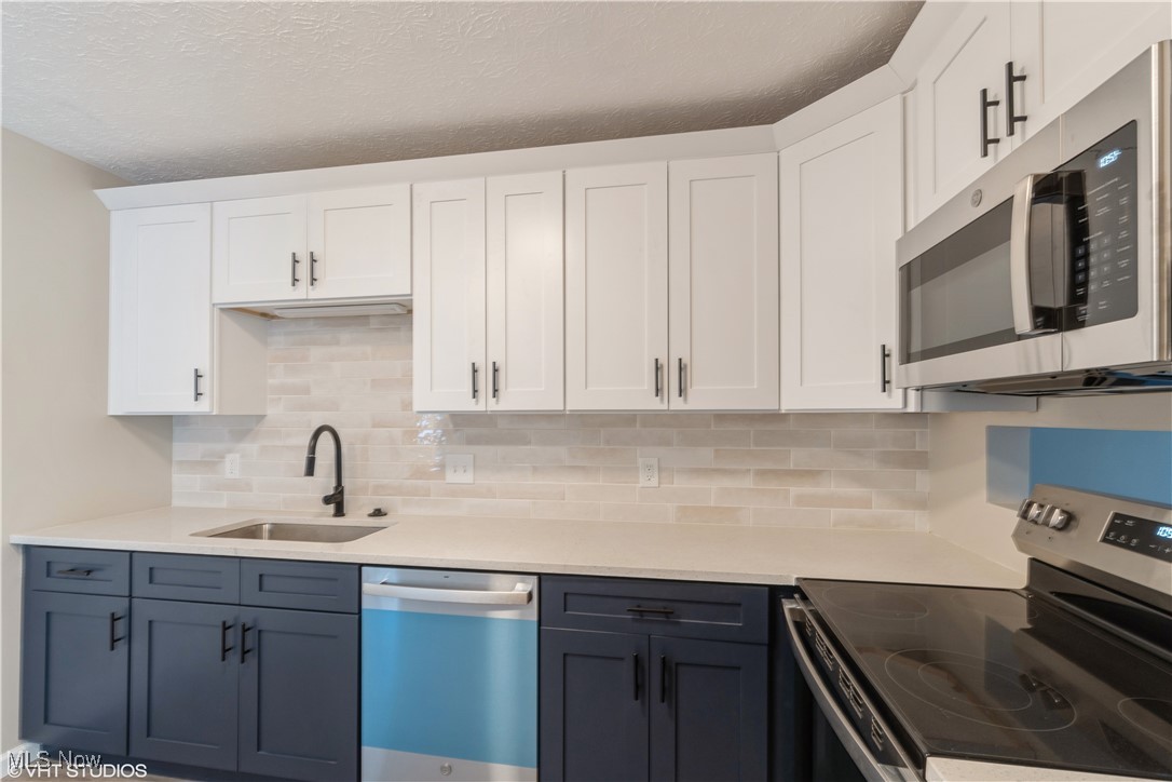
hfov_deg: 100.4
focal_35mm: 15
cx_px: 586
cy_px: 391
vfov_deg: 77.3
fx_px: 488
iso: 100
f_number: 8
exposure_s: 1/1.25
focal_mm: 10
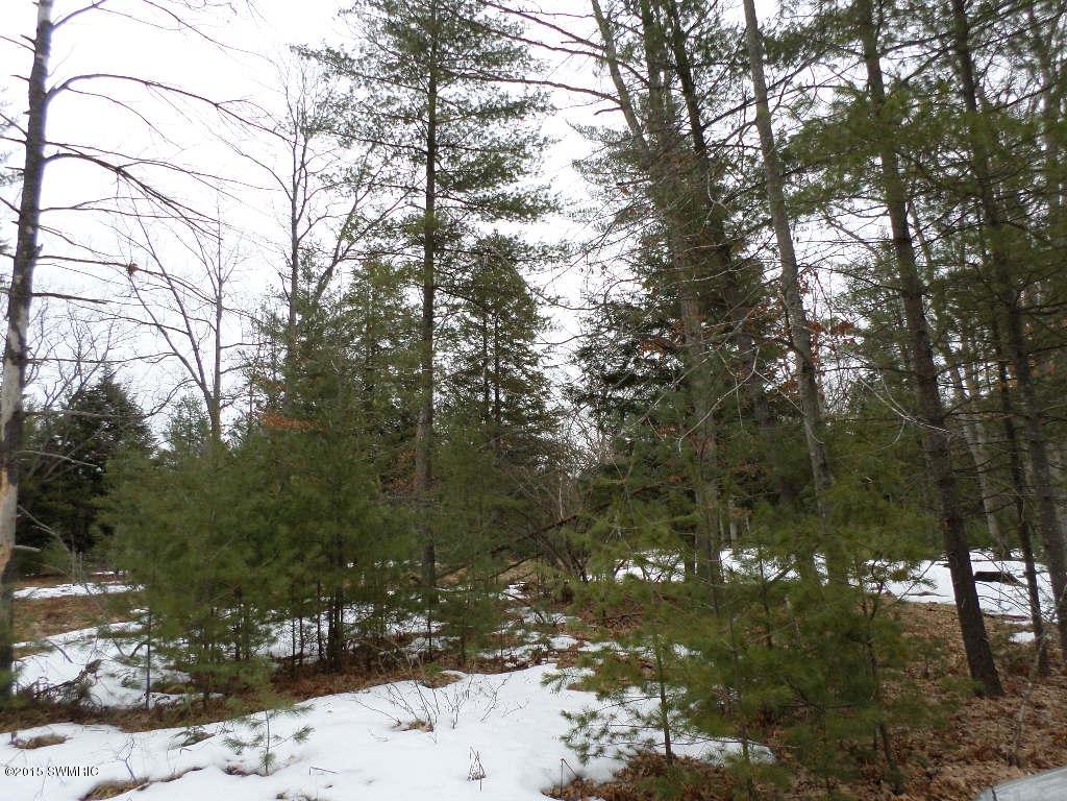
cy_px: 400
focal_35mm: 25
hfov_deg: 69.4
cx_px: 534
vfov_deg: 54.9
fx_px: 771
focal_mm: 4.5
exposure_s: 1/250
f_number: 2.5
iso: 80
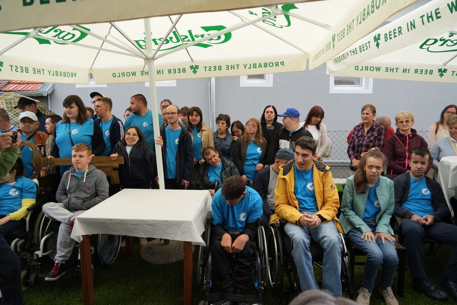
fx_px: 305
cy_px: 152
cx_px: 228
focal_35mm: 24
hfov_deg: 73.7
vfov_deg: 53.1
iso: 100
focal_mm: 24
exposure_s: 1/50
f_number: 4.5
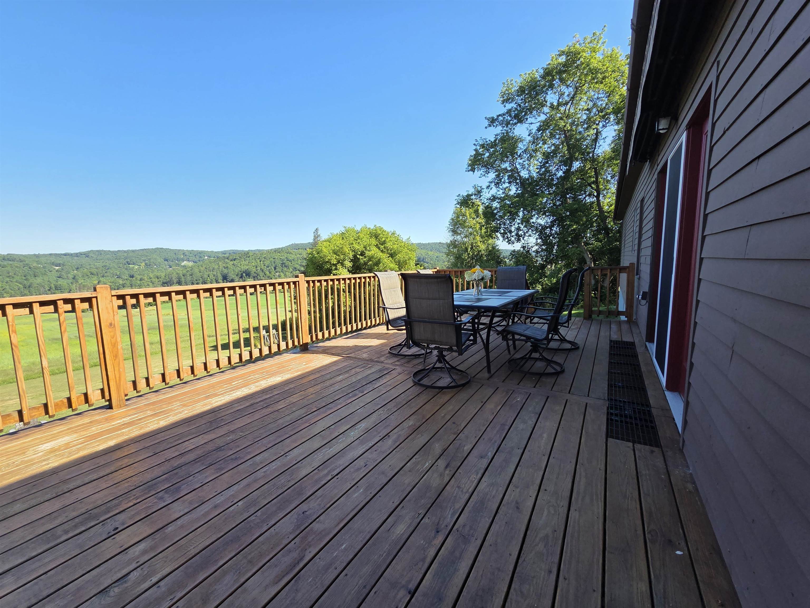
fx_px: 304
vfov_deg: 89.9
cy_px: 304
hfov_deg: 106.2
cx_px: 405
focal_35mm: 13
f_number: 2.2
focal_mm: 2.2
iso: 50
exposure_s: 1/912
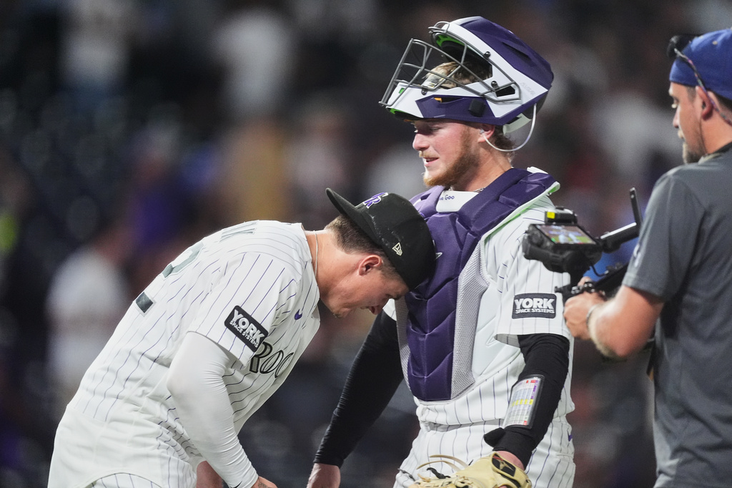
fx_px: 12195
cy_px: 244
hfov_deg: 3.4
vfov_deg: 2.3
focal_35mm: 600
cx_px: 366
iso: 6400
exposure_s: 1/500
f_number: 4
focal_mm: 600
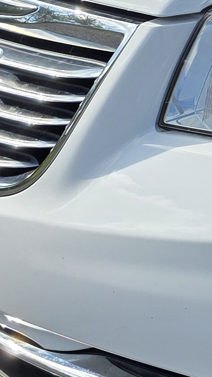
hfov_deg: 7.0
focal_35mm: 148
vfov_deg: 14.4
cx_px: 733
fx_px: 1478
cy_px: 50
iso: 80
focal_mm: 6.3
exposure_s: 1/4539
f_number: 1.7
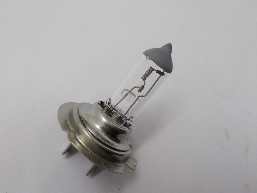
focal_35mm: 33
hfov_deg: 55.0
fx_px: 245
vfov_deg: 42.9
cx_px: 106
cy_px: 100
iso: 80
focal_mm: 4.6
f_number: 3.2
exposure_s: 1/25
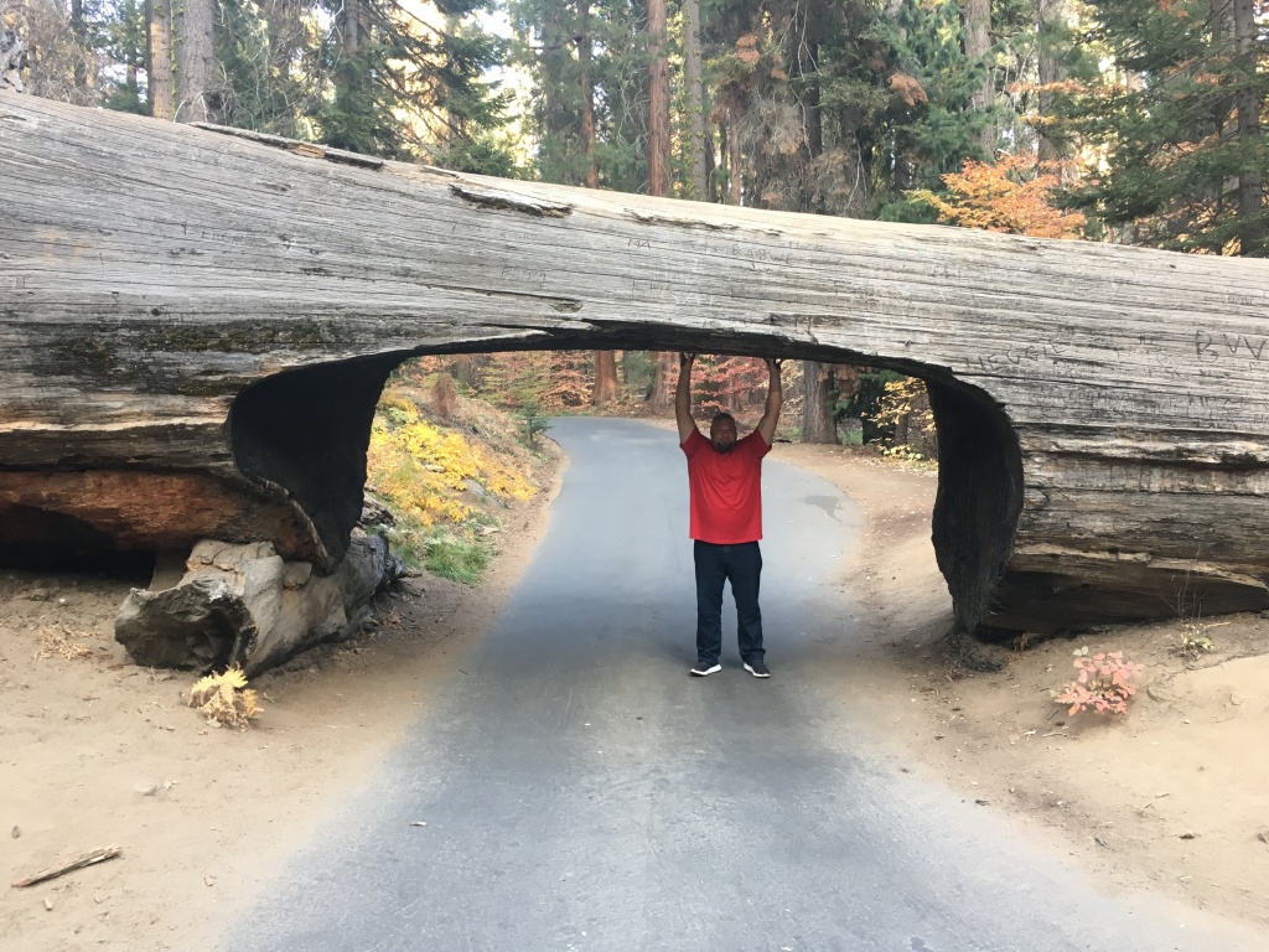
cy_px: 476
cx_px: 634
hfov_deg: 61.7
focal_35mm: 29
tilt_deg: +0.6
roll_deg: +3.3
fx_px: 1063
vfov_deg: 48.2
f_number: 2.2
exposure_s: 1/30
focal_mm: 4.15
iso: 50
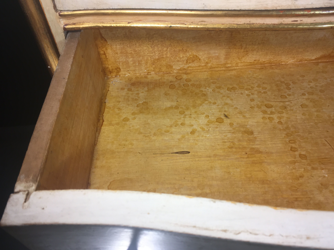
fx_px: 280
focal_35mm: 29
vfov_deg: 48.2
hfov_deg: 61.7
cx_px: 167
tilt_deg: -47.3
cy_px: 125
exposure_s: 1/100
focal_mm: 4.15
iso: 40
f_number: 2.2
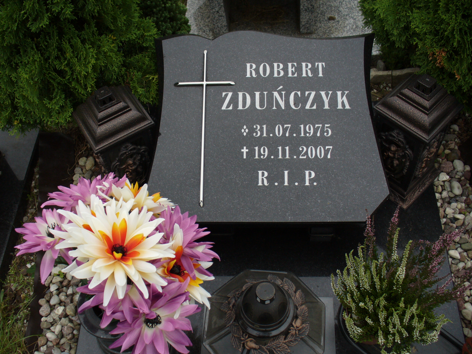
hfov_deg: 49.0
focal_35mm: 38
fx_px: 518
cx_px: 234
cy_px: 177
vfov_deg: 37.7
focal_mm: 6.1
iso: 80
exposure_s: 1/400
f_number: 2.8
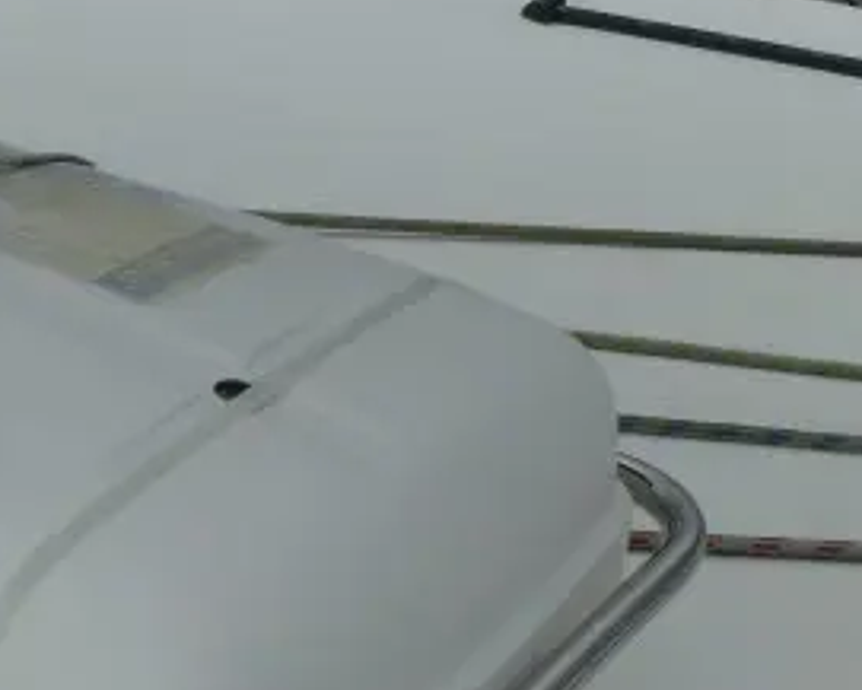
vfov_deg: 15.7
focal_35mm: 98
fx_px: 2501
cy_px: 407
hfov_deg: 18.4
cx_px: -219
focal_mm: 6.1
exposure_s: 1/1600
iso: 100
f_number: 3.7
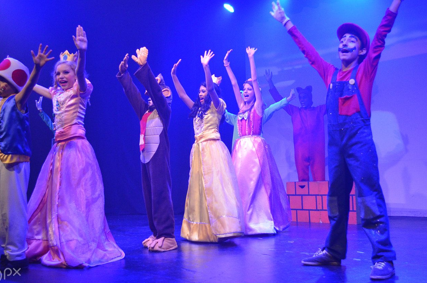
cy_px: 140
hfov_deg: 46.5
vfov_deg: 31.7
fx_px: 497
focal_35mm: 42
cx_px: 208
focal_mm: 22
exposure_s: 1/125
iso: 2200
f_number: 4
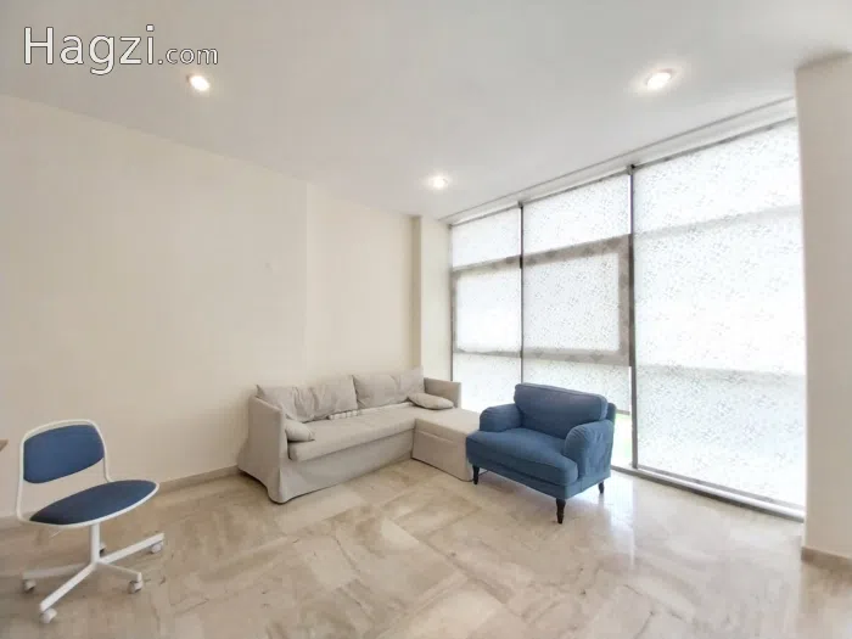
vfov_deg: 89.9
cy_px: 320
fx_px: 320
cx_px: 426
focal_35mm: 13
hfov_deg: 106.2
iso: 80
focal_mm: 1.3
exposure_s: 1/50
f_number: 2.2
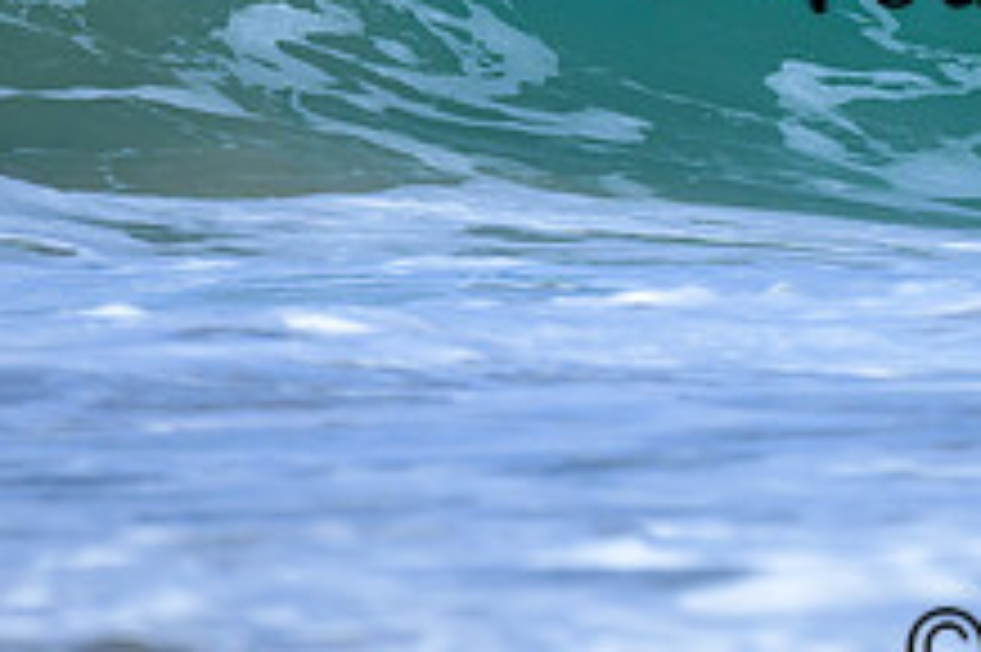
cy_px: -347
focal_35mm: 2926
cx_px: 1257
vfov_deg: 0.5
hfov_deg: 0.7
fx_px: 79671
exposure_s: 1/2000
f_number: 6.3
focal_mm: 800
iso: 360
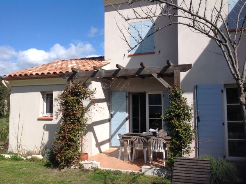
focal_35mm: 35
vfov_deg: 40.6
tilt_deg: +3.1
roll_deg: -0.2
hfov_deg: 52.7
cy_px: 92
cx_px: 123
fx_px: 248
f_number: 2.4
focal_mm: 4.28
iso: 50
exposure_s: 1/2160
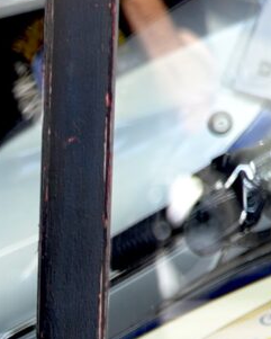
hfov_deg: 2.7
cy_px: 876
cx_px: -906
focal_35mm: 559
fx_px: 5602
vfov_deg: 3.4
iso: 100
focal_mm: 70
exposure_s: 1/60
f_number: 3.2
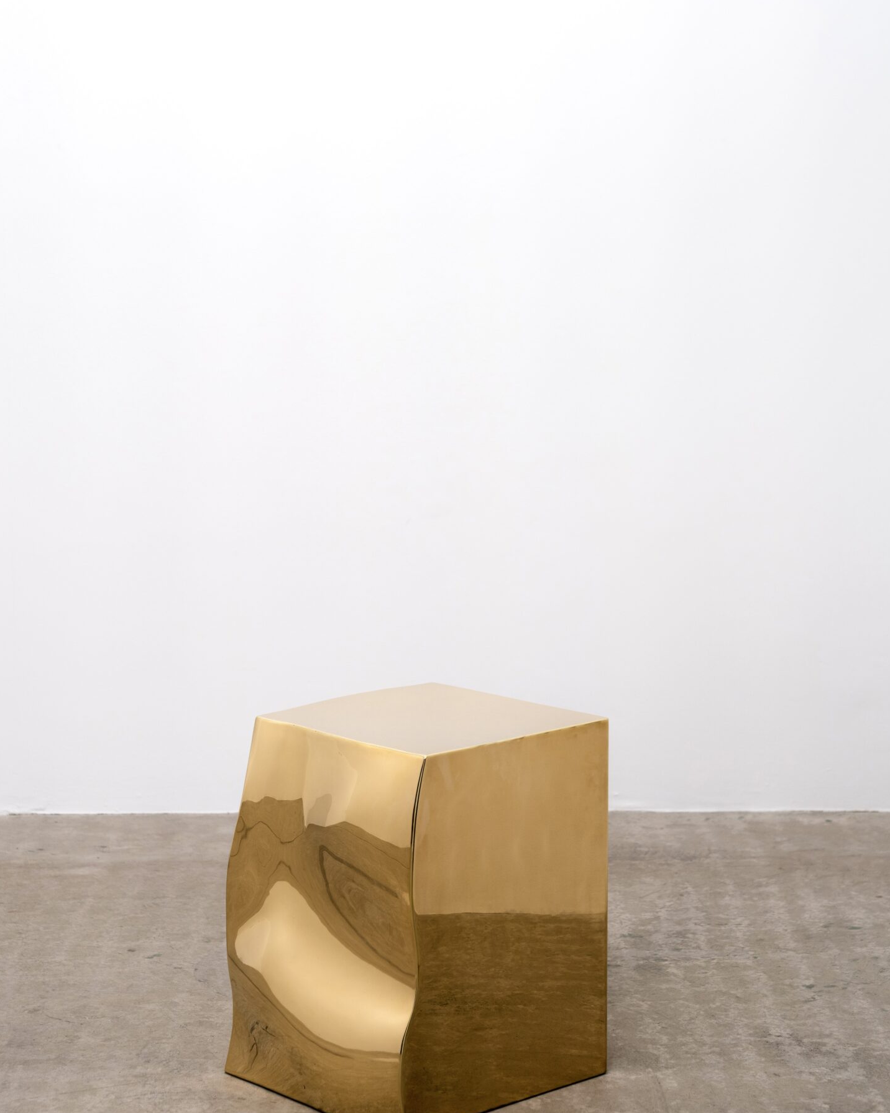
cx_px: 420
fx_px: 3095
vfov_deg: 20.4
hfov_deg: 16.4
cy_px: 571
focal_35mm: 94
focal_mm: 70
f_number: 4.5
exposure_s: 1/80
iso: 200
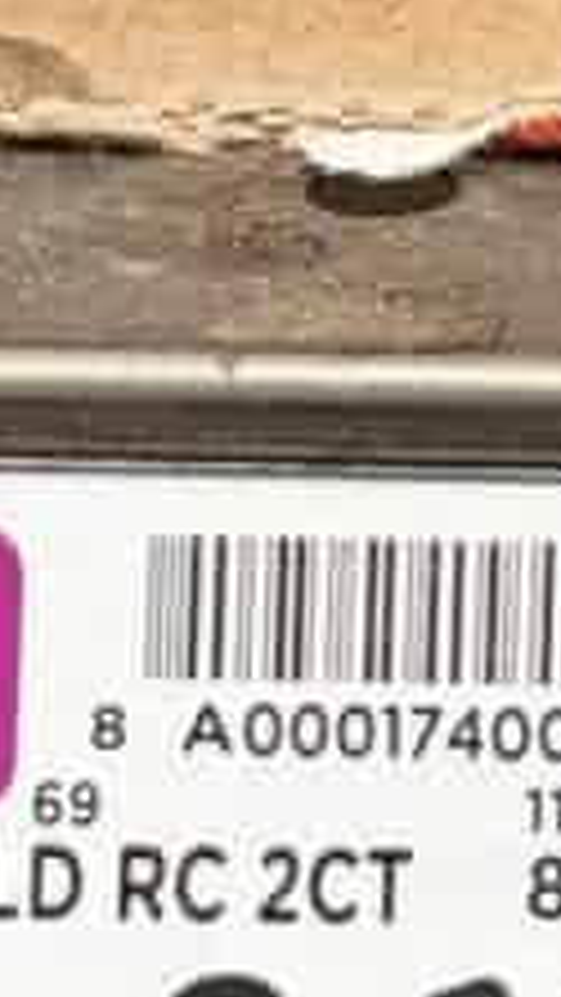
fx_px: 4783
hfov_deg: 6.5
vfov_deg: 11.8
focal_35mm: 181
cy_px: 175
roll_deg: -3.0
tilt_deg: -23.0
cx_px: 1131
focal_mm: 6.76
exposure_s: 1/60
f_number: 1.78
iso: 320
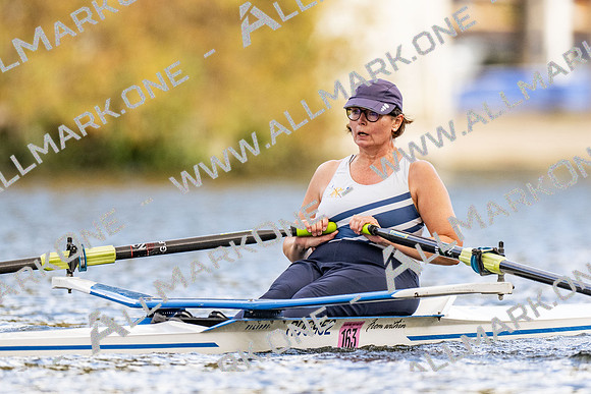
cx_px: 296
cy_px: 197
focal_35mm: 900
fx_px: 14785
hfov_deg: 2.3
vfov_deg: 1.5
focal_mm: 600
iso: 800
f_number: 4
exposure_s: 1/2500
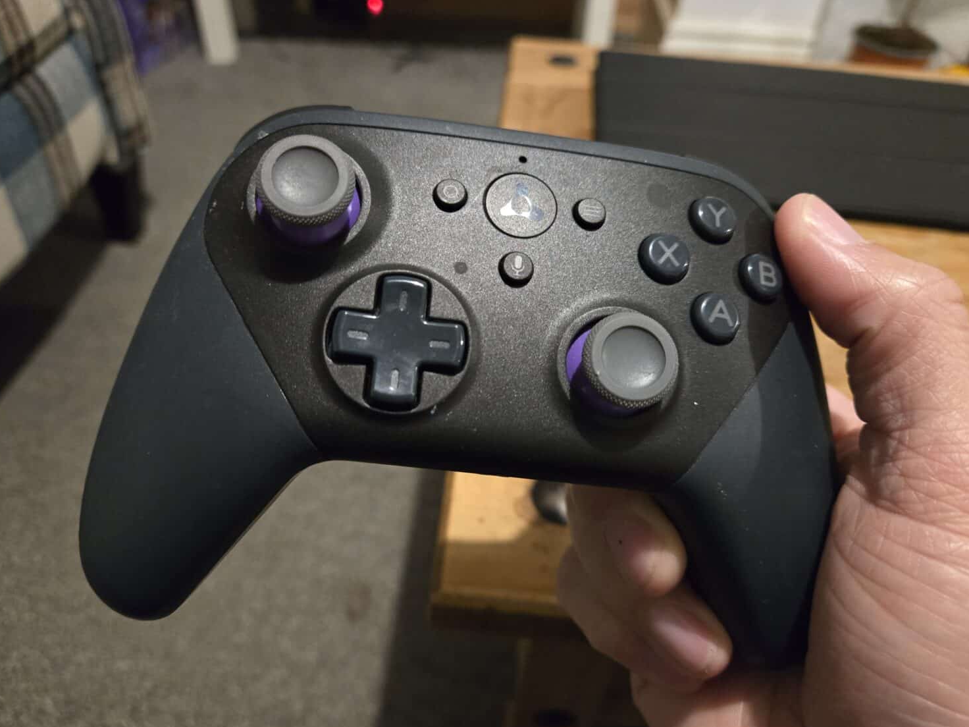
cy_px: 378
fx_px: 672
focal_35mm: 24
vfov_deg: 56.8
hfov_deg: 71.6
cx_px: 475
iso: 2000
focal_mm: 5.4
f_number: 1.8
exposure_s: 1/50
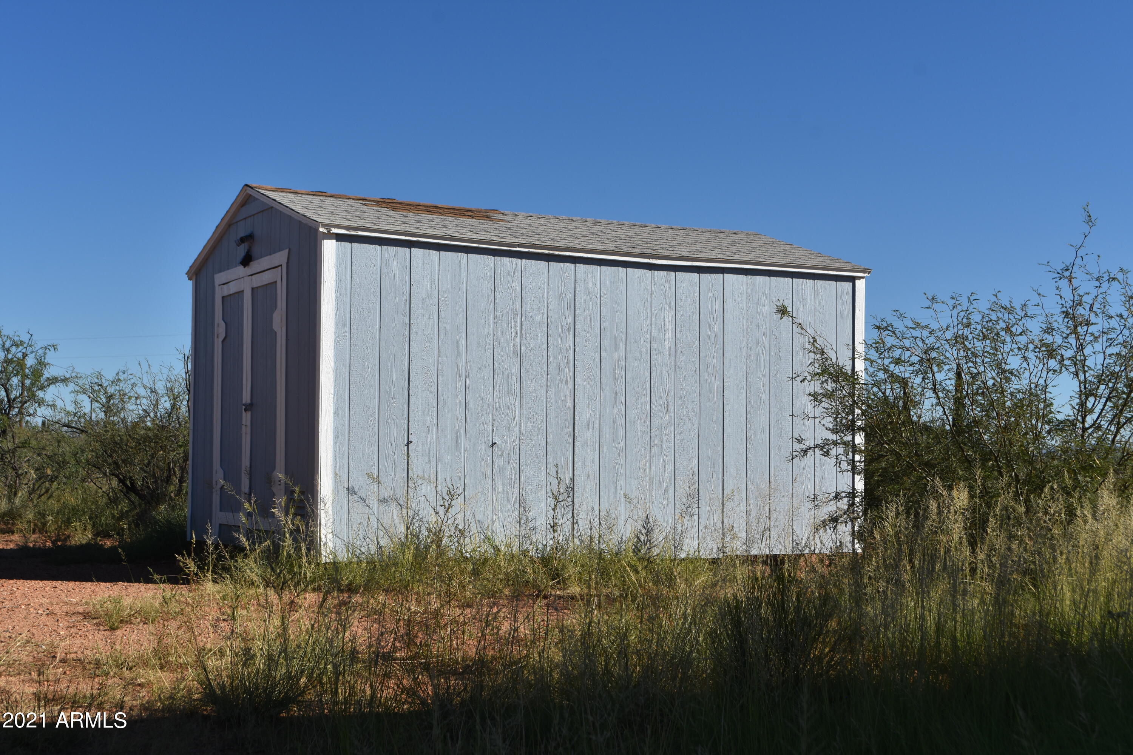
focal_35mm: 48
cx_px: 566
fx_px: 1511
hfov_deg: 41.1
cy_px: 378
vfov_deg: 28.1
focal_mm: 32
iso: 125
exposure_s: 1/500
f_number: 8
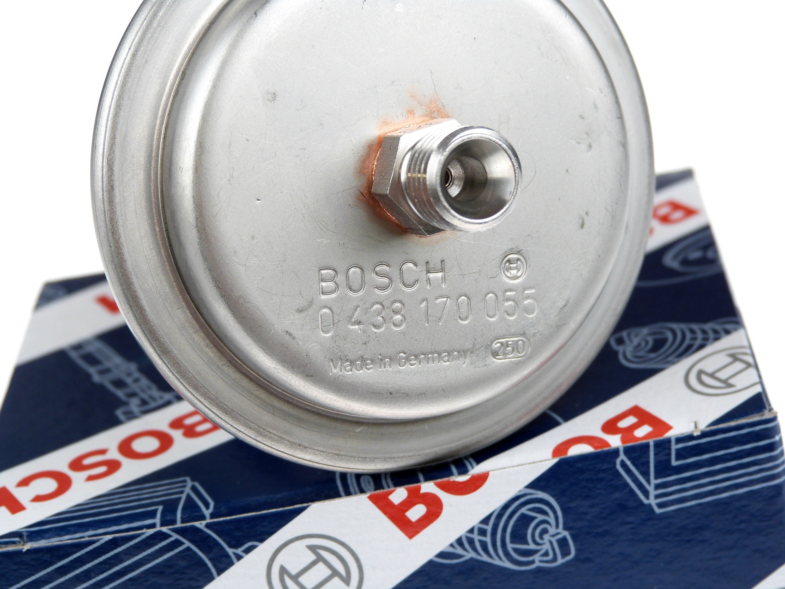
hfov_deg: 19.8
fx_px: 2245
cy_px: 294
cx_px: 392
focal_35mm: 99
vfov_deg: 14.9
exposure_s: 1/80
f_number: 3.5
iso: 100
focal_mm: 17.9
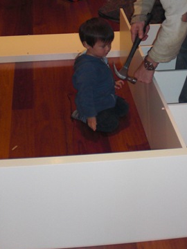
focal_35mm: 69
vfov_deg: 27.4
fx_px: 497
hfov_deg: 21.0
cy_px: 37
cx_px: 152
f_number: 3.1
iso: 200
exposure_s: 1/60
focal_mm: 6.3
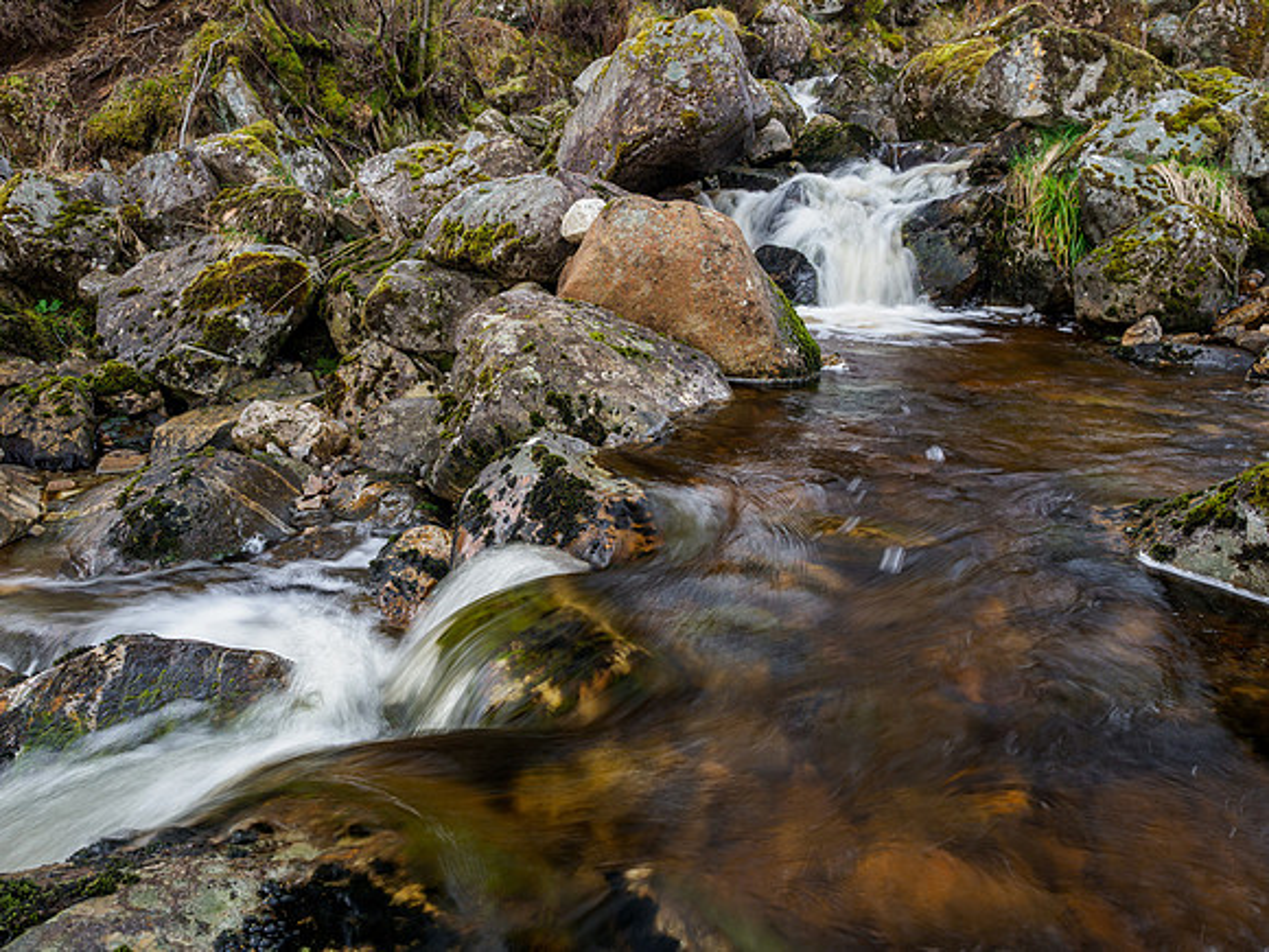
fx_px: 890
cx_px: 642
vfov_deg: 56.3
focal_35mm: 24
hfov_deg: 71.0
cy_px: 482
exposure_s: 1/8
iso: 200
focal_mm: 12
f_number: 7.1
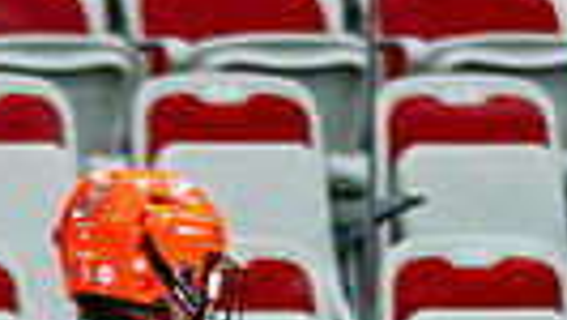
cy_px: 990
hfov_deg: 2.3
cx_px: 447
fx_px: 14337
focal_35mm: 953
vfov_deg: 1.3
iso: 800
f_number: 2.8
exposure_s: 1/640
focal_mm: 115
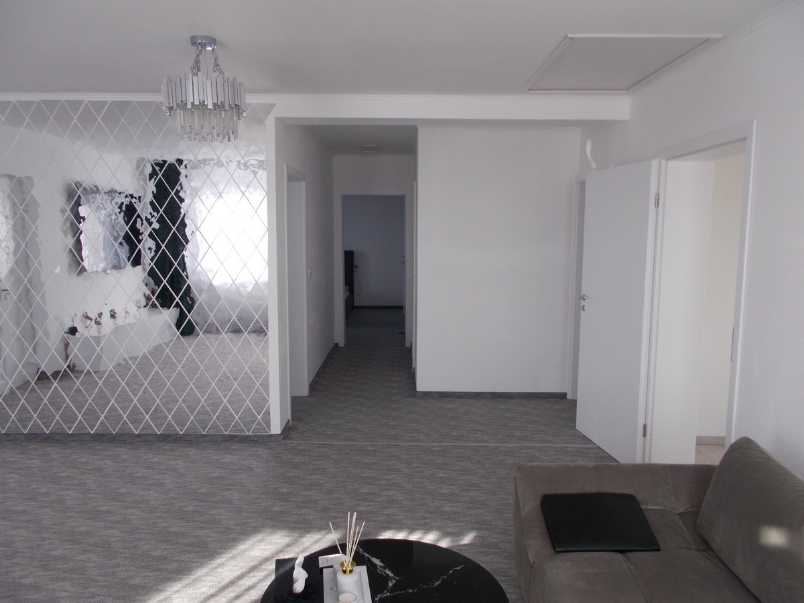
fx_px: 604
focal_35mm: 26
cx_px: 402
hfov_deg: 67.3
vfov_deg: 53.1
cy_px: 302
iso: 80
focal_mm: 4.6
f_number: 3.2
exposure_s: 1/50
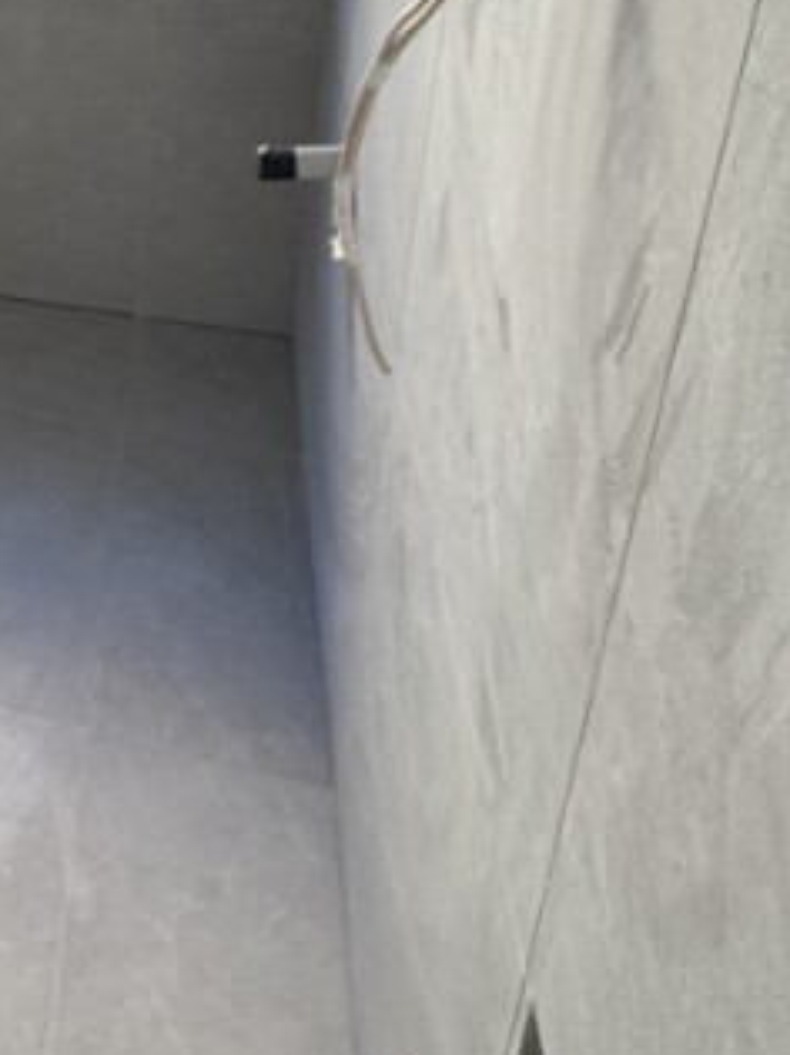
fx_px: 1218
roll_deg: +4.8
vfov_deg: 41.6
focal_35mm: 40
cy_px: 37
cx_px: -273
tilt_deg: -18.8
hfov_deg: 28.5
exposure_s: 1/99
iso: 160
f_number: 2.2
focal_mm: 2.22
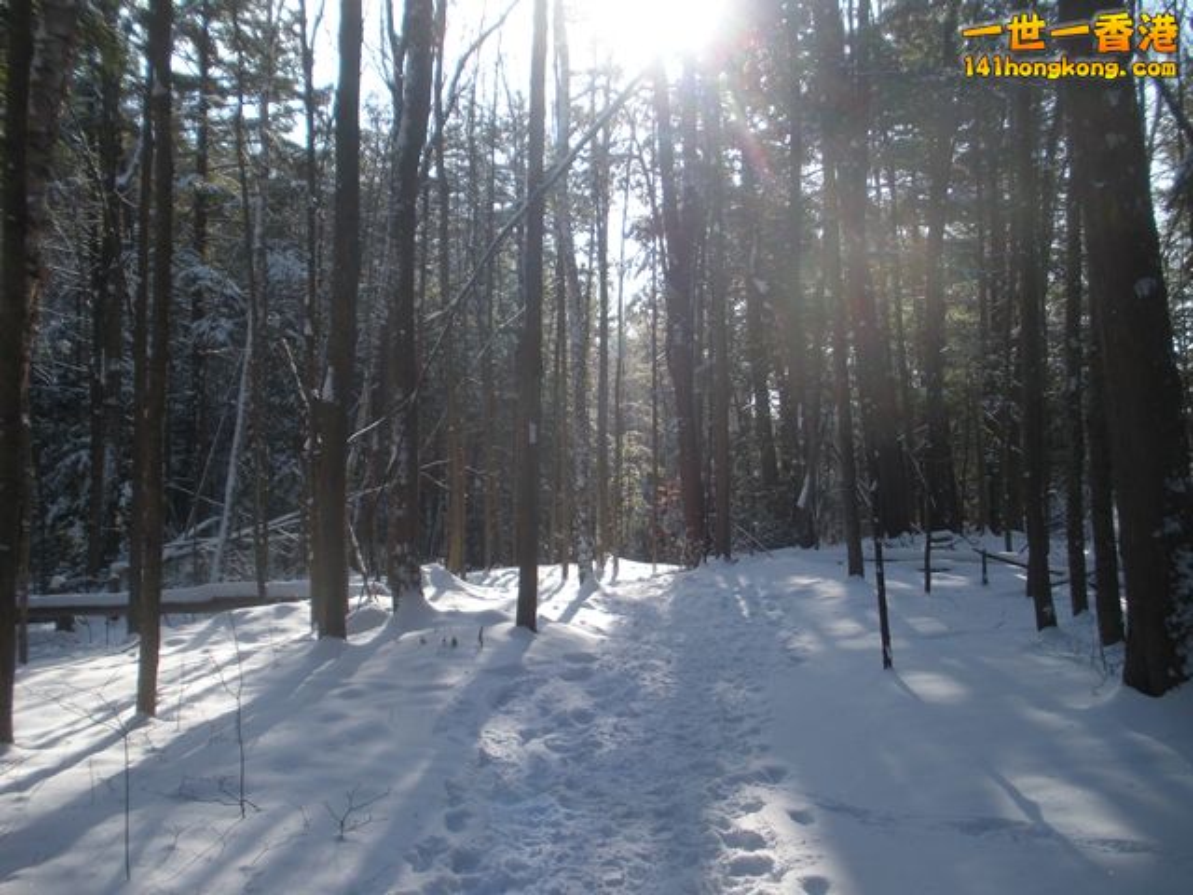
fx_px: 1241
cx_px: 596
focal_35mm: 36
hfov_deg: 51.4
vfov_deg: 39.7
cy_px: 448
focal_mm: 6.3
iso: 64
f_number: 3.5
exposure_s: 1/333
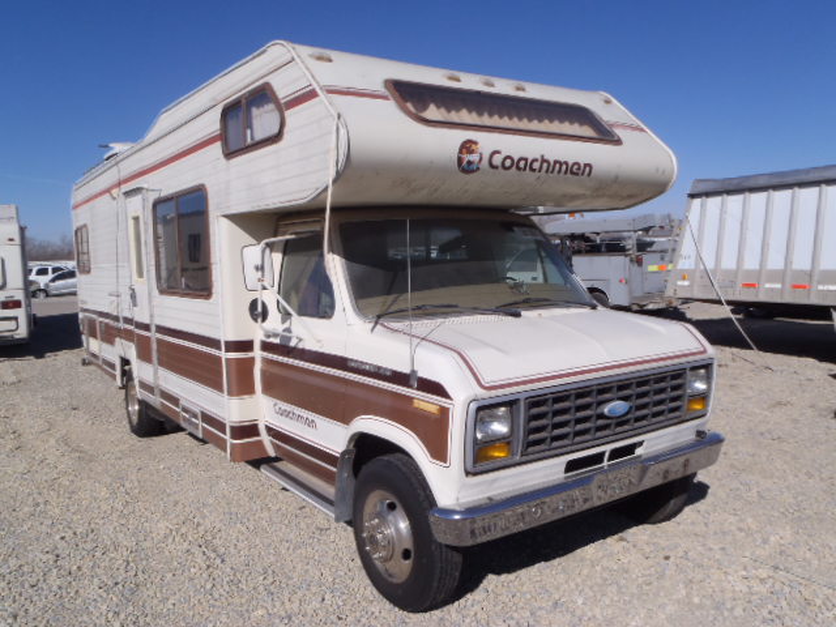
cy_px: 314
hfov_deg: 63.4
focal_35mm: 28
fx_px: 676
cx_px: 418
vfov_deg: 49.7
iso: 80
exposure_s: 1/640
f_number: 5.6
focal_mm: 5
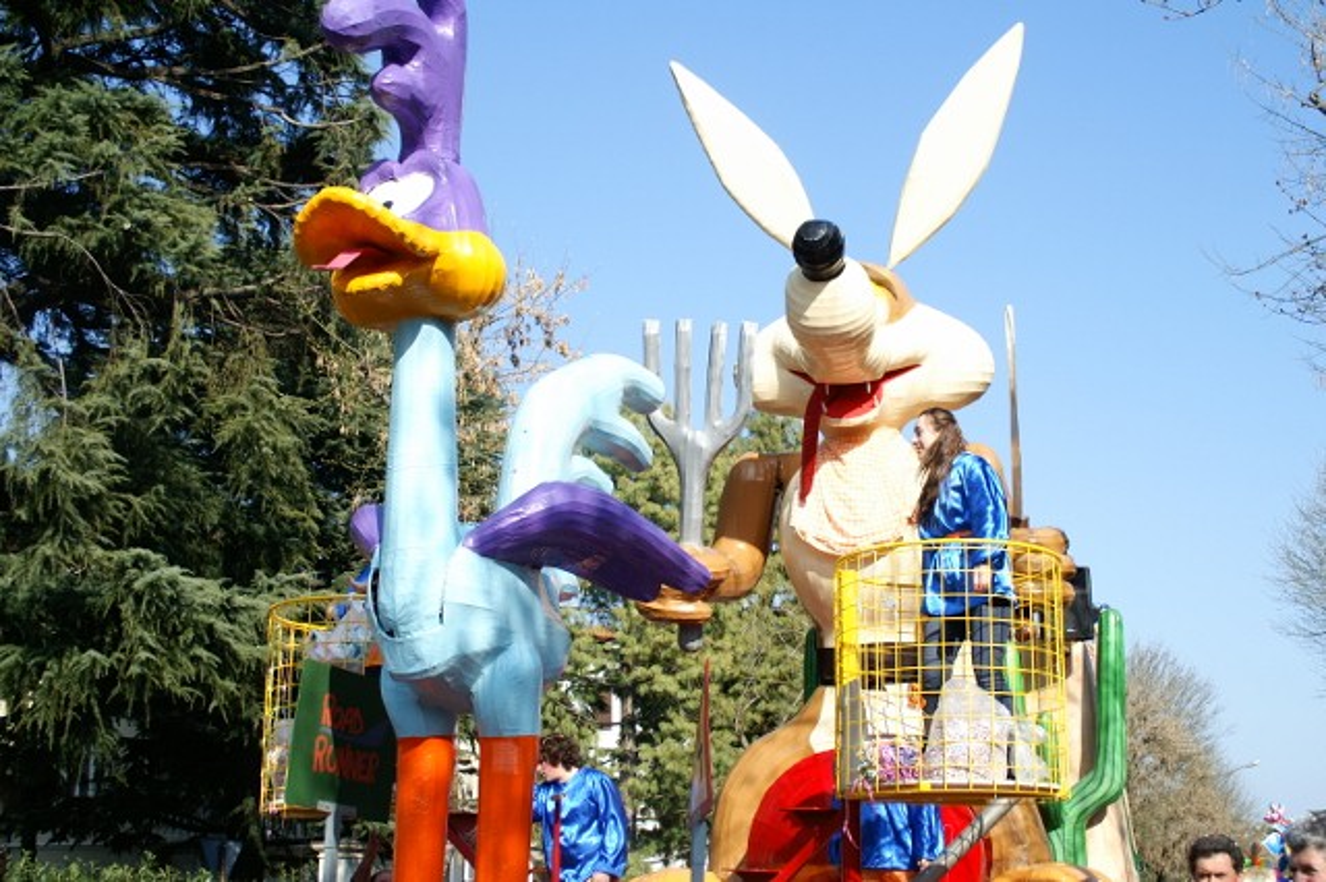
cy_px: 441
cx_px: 663
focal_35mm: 42
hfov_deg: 46.4
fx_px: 1546
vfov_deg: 31.9
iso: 100
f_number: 5
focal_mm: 28
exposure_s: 1/500
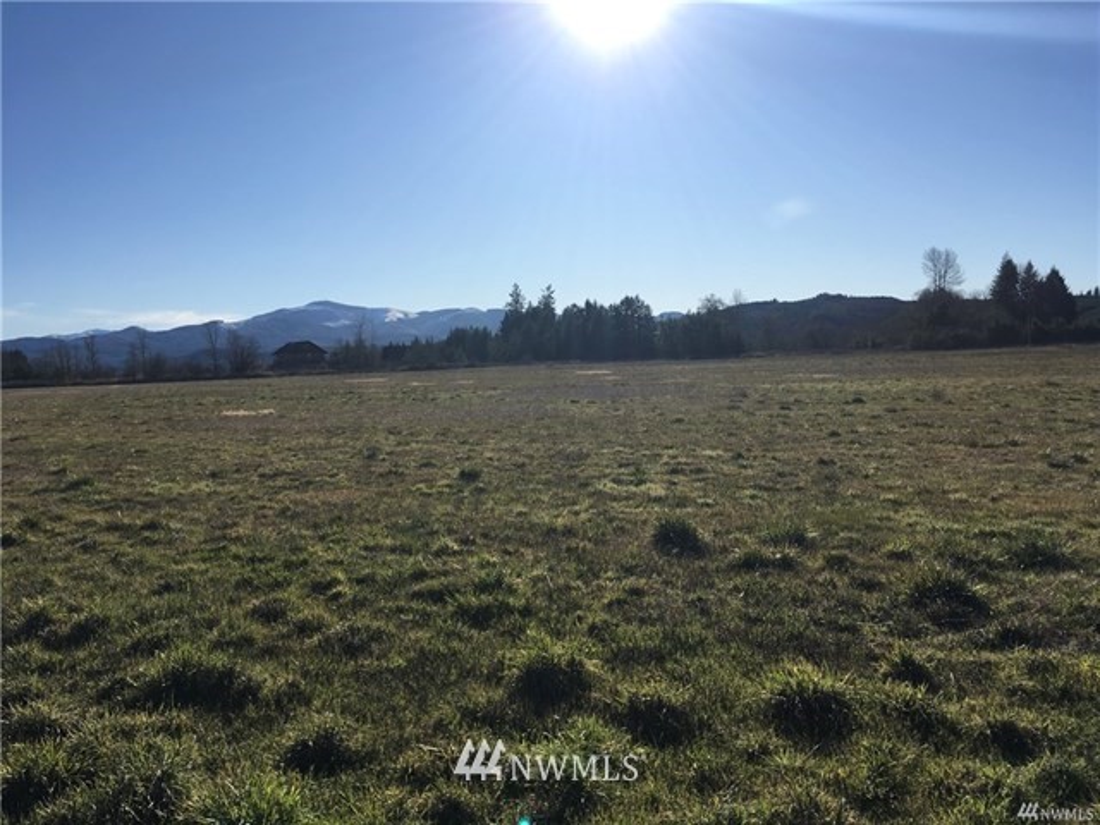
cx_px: 550
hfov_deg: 61.7
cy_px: 412
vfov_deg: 48.2
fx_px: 922
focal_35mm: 29
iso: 25
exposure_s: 1/2262
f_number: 2.2
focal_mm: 4.15
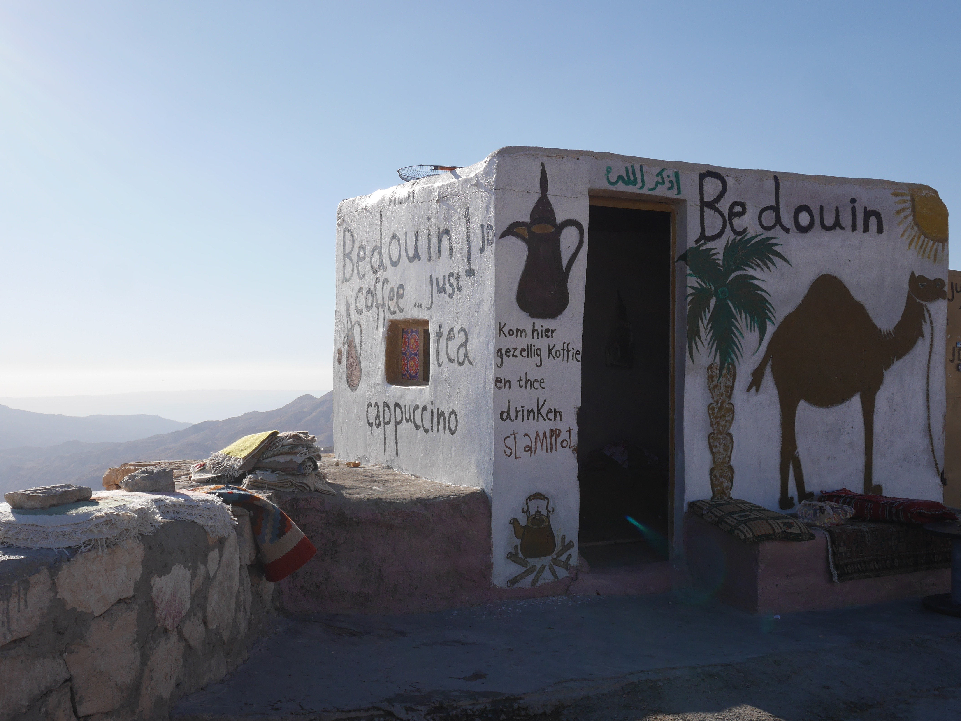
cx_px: 448
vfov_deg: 35.1
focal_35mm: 41
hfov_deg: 45.7
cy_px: 372
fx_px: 1138
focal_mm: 19
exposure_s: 1/640
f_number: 9
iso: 200
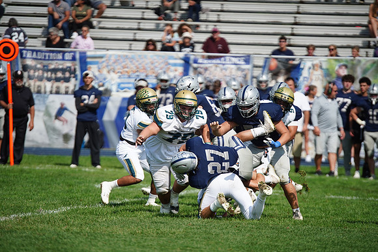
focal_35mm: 300
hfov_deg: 6.9
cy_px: 126
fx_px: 3151
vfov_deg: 4.6
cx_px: 189
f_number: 2.8
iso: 500
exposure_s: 1/8000
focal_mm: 300
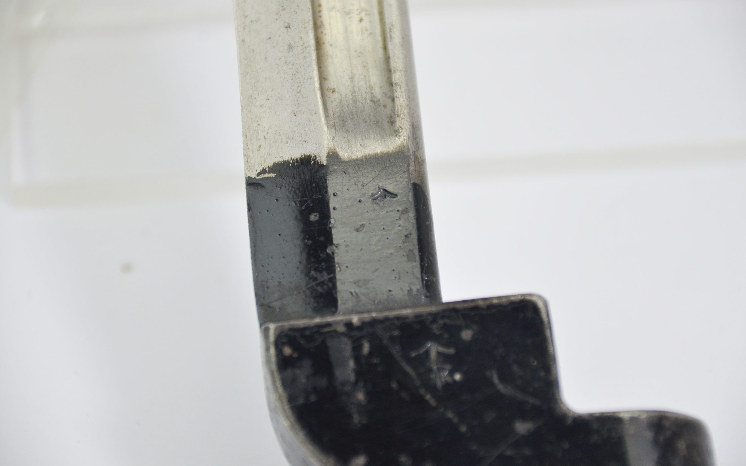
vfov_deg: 6.2
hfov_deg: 10.0
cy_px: 226
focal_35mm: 211
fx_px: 4280
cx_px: 374
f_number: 5.6
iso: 640
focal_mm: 135
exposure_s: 1/250
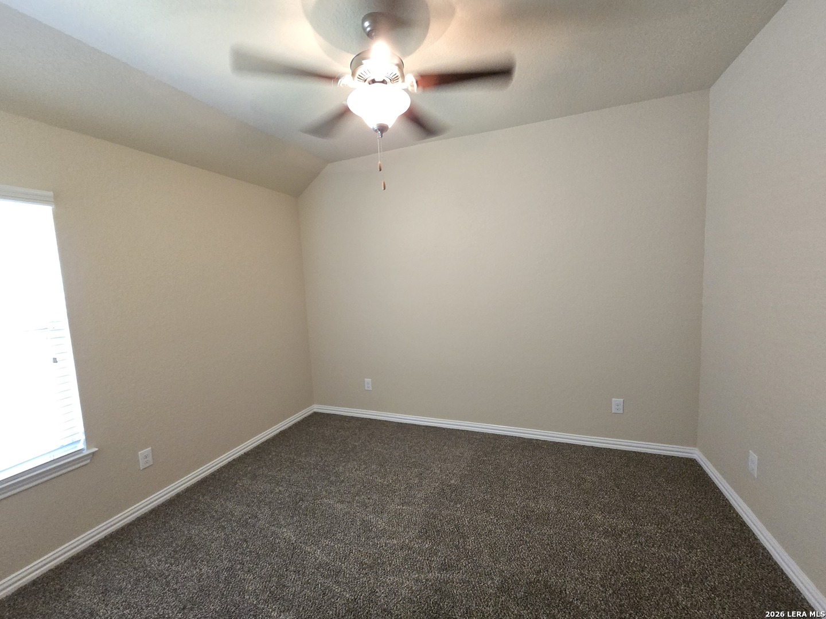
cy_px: 310
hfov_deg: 106.2
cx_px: 413
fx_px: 310
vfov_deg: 89.9
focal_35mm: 13
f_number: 2.2
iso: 800
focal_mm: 2.2
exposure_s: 1/60
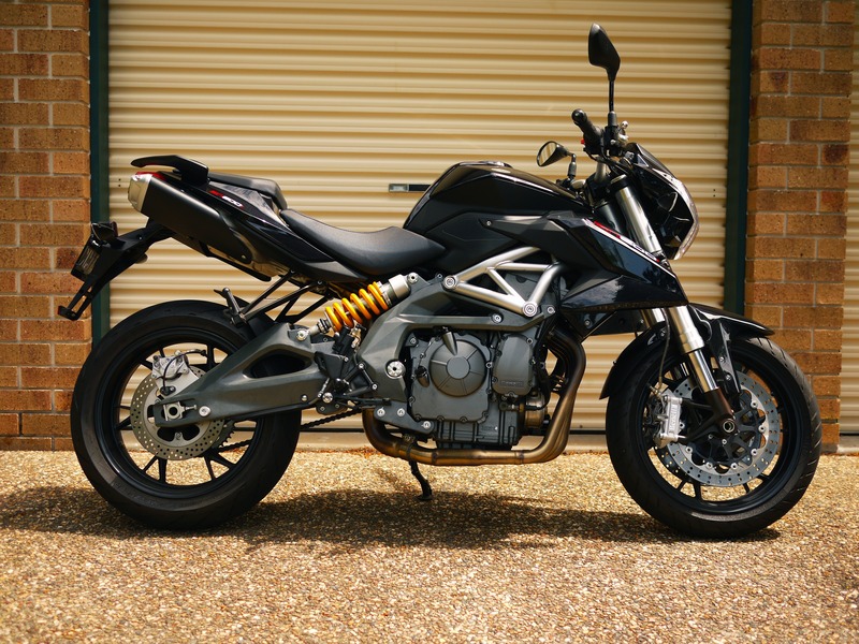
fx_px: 993
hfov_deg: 46.8
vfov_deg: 36.0
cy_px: 322
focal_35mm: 40
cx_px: 430
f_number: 2.2
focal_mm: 20
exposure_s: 1/1600
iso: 100
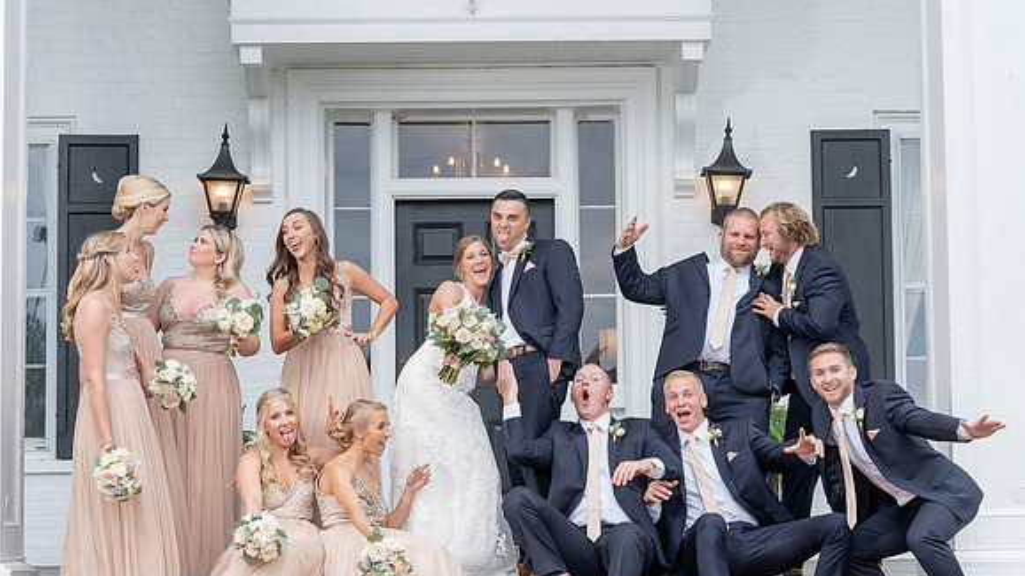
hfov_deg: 24.2
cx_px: 533
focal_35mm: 88
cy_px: 326
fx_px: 2392
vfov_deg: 13.7
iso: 320
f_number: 5.6
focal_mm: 74
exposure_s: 1/250
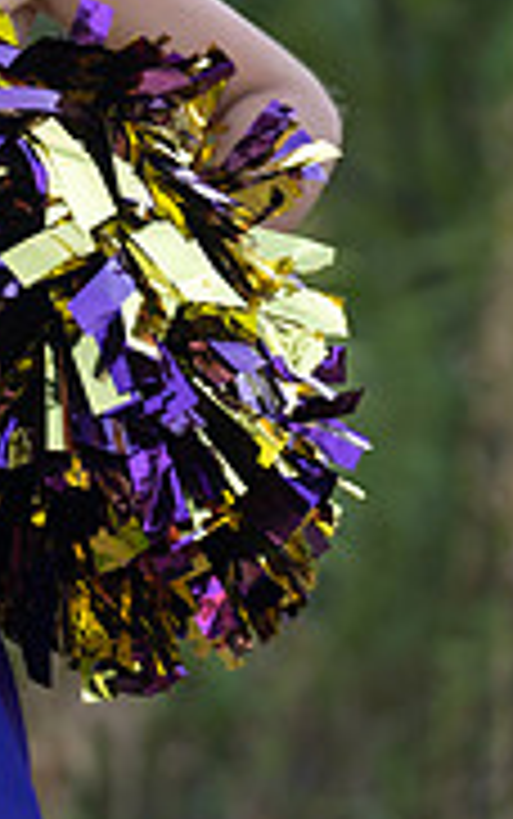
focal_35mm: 418
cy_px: 29
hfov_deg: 3.1
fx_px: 9336
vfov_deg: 5.0
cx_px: -135
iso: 250
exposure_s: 1/320
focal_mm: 129
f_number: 2.8
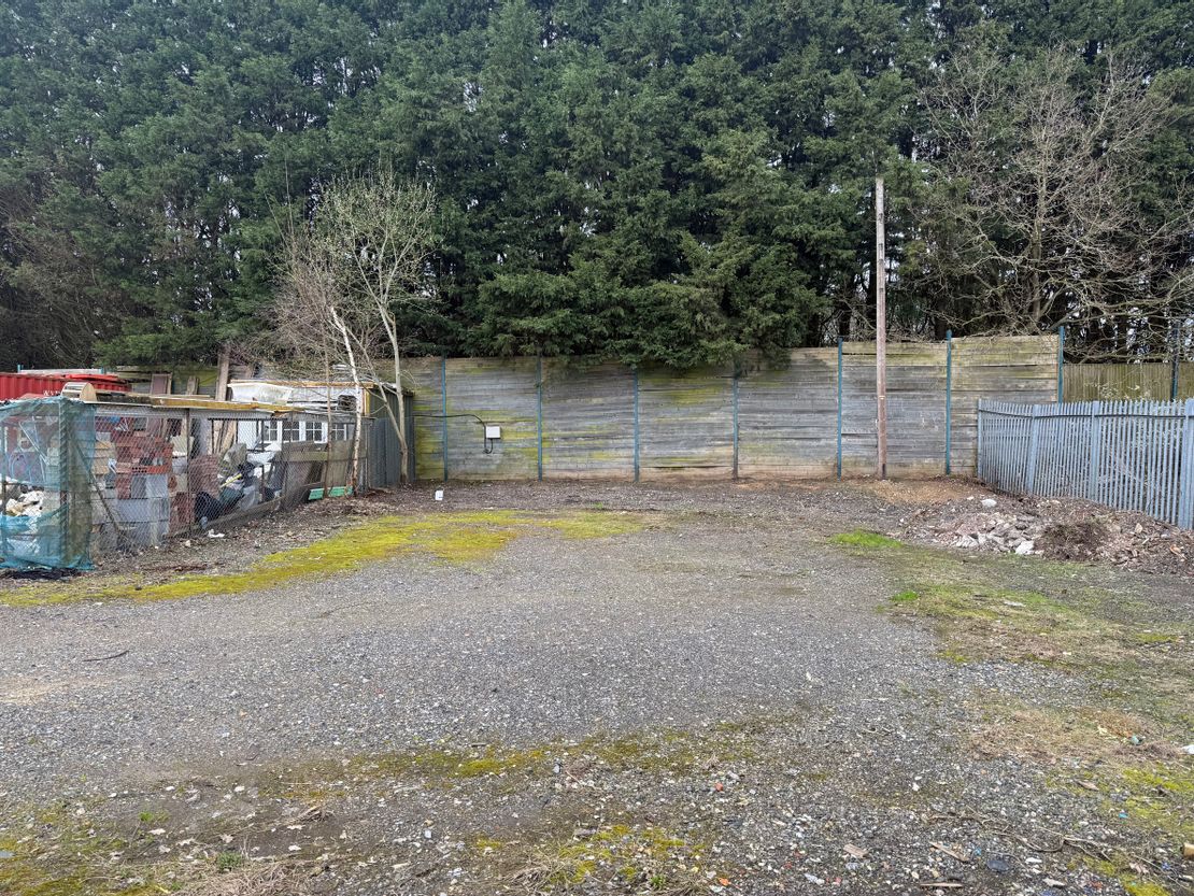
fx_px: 828
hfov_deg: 71.6
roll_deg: +0.1
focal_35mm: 24
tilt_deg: -0.2
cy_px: 448
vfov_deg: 56.8
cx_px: 597
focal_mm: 6.76
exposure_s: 1/660
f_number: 1.78
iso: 80
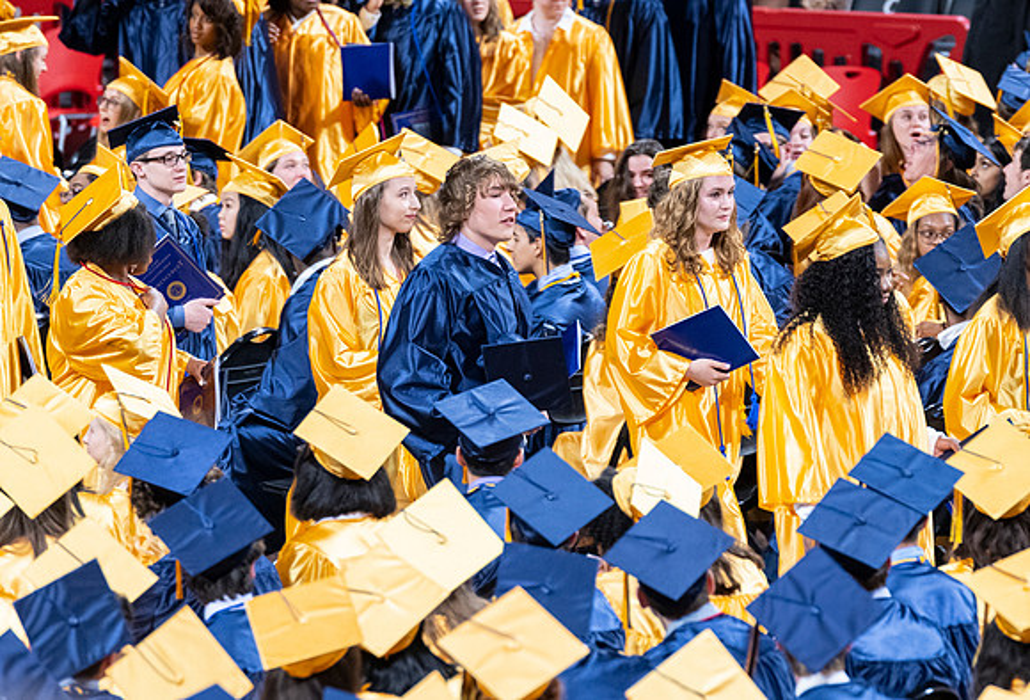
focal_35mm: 298
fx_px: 8574
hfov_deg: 6.9
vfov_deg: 4.7
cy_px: 279
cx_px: 705
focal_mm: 200
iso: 2000
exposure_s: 1/200
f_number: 4
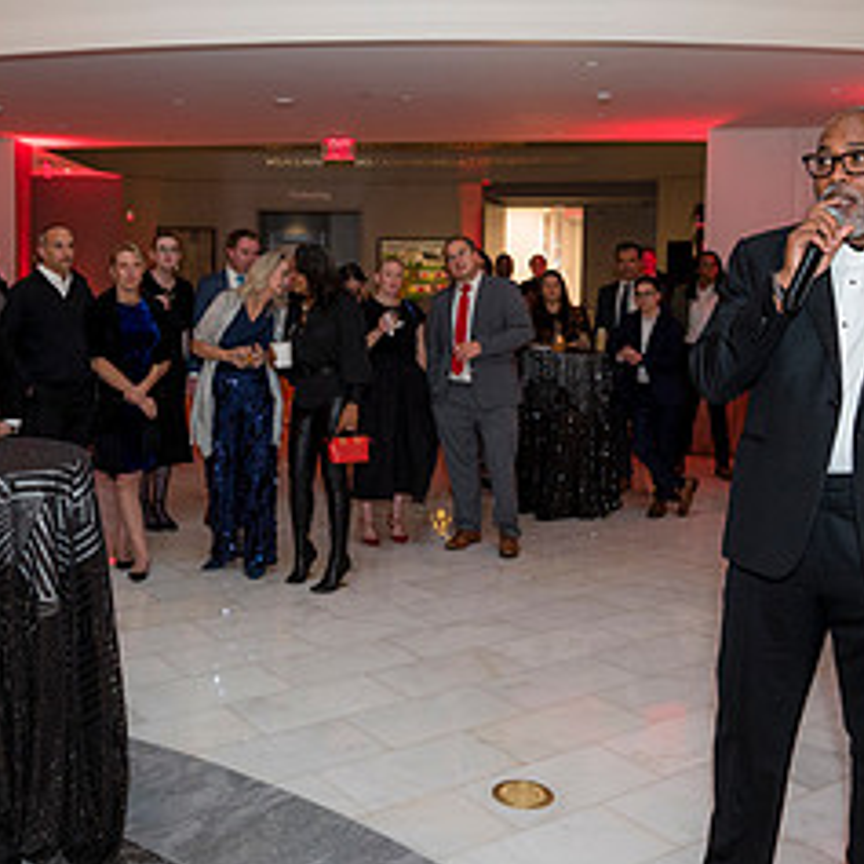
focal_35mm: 38
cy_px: 352
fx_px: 1073
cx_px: 314
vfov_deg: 43.7
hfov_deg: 43.4
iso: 800
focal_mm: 18
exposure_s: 1/40
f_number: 4
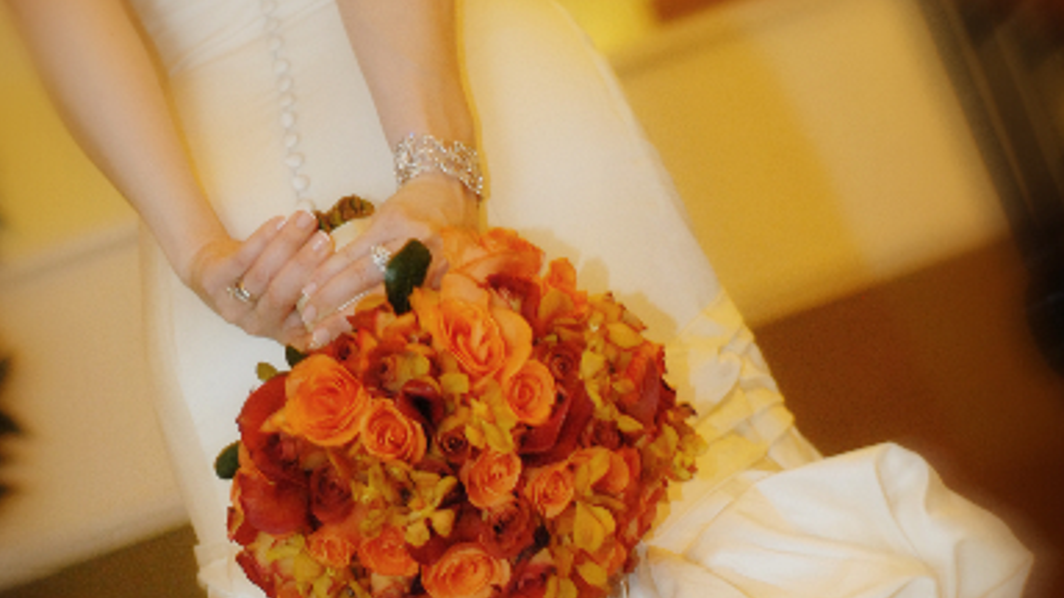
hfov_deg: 16.4
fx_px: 3696
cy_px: 601
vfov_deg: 9.2
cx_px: 492
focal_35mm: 131
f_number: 2
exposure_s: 1/40
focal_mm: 50
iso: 640
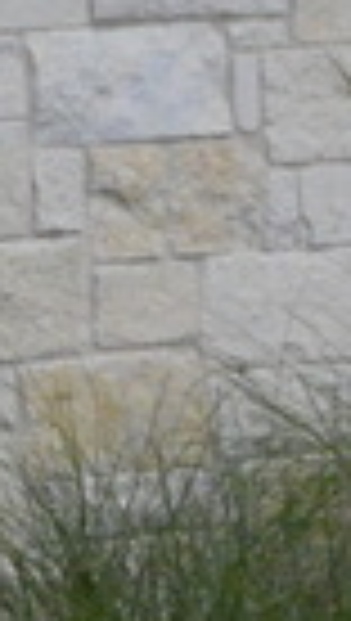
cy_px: -32
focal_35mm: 172
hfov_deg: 4.8
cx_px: -1791
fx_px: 2836
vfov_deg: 12.3
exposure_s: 1/4000
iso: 6400
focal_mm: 14
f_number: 16
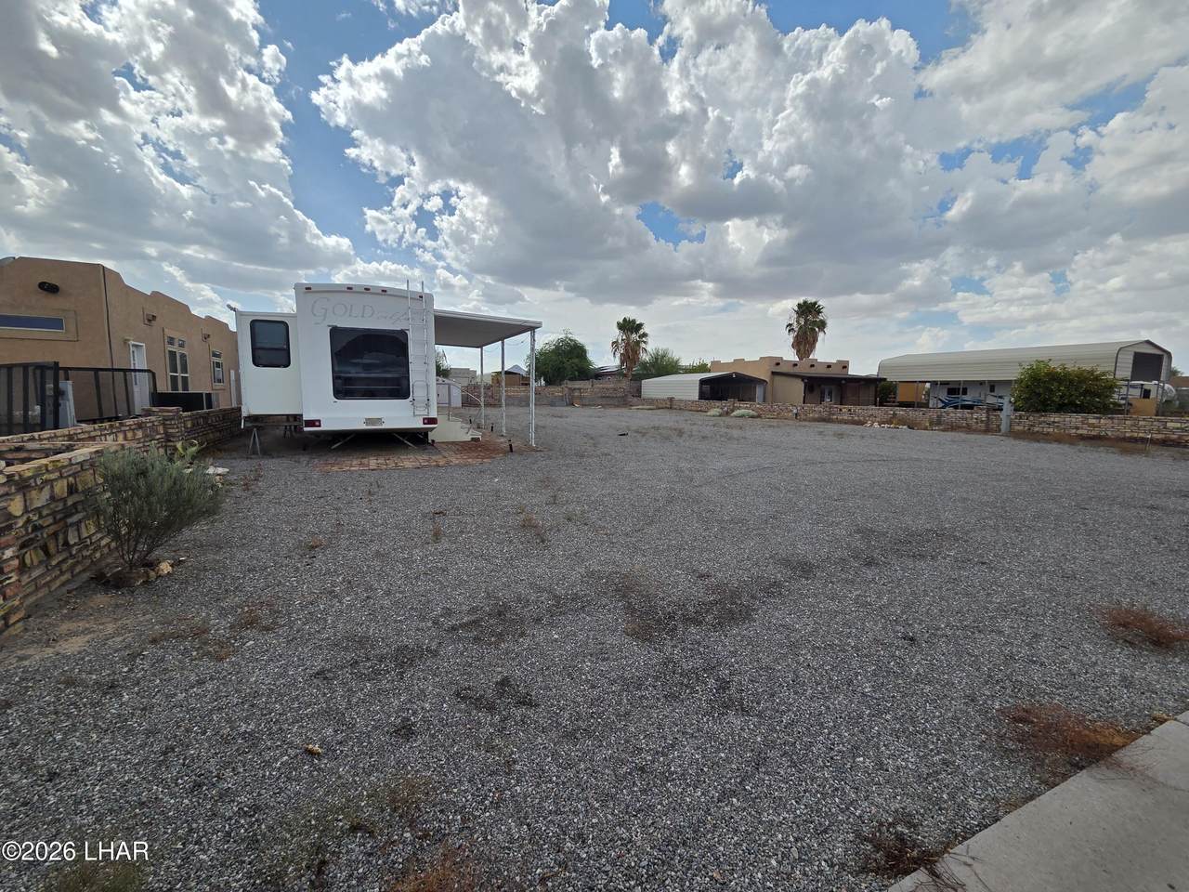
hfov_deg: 106.2
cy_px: 446
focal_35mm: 13
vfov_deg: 89.9
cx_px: 594
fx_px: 447
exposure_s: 1/2430
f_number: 2.2
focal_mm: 2.2
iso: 50
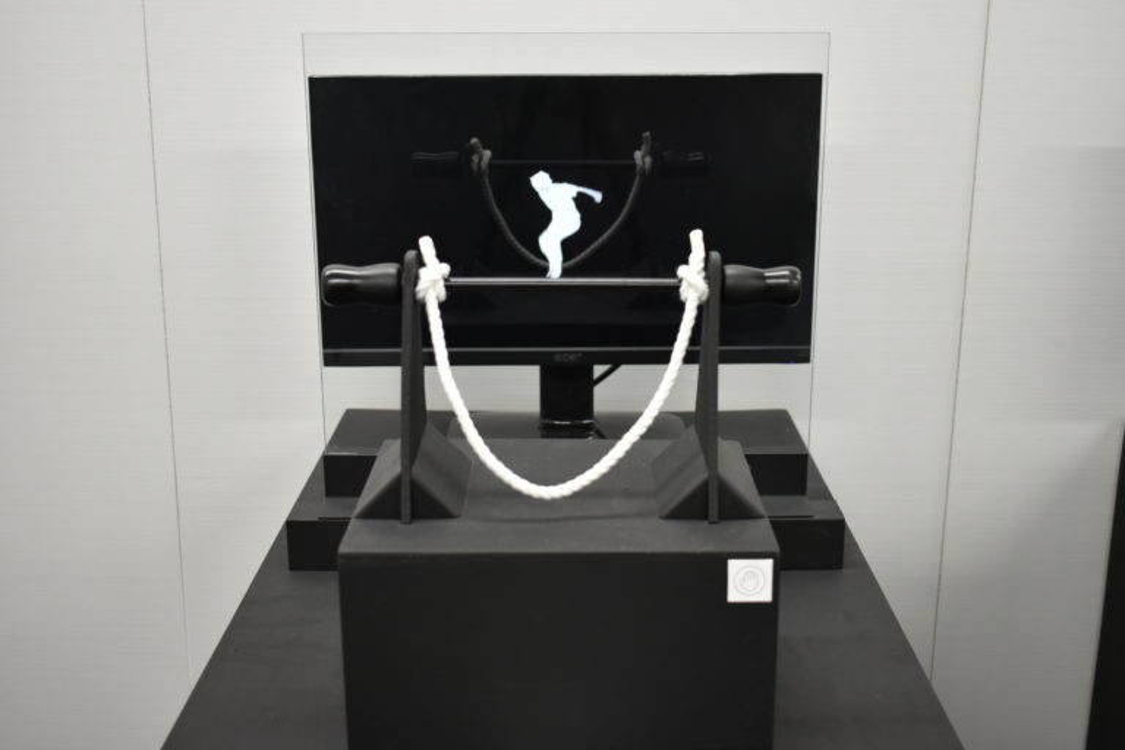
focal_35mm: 44
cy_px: 375
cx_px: 562
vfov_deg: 30.8
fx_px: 1359
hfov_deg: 45.0
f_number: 4.2
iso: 560
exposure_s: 1/60
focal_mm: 29
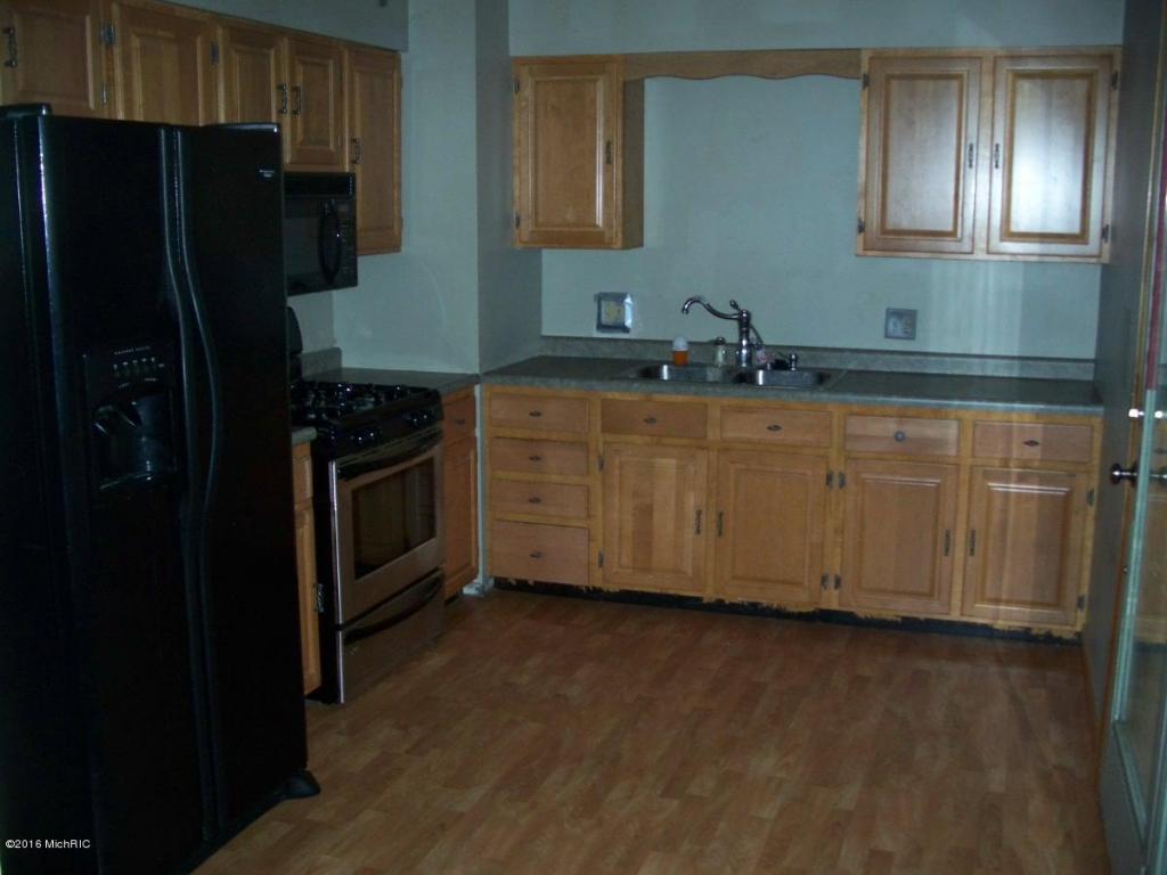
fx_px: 1247
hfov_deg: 50.1
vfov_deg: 38.7
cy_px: 438
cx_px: 584
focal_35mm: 37
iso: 200
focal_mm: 7.8
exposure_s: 1/60
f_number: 2.8
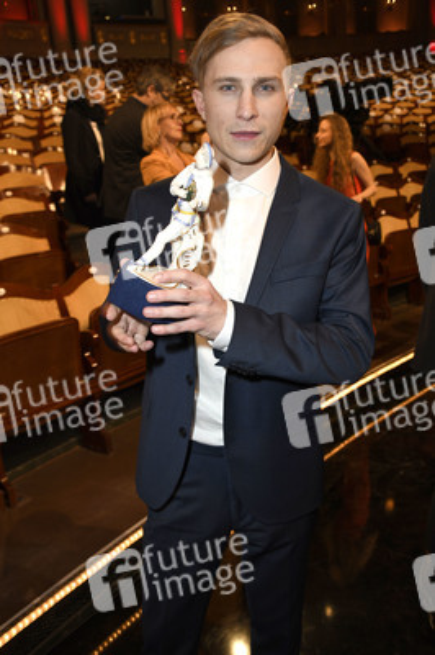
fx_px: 581
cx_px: 218
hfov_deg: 41.0
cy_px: 328
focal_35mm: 32
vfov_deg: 58.8
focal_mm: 32
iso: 1000
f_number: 6.3
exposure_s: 1/100
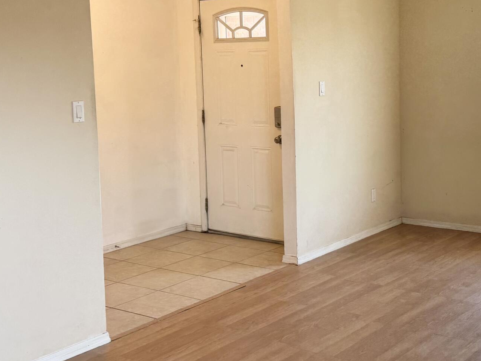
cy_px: 132
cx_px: 288
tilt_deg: -6.2
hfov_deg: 34.2
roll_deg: +1.7
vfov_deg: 26.0
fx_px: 778
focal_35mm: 56
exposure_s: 1/155
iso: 100
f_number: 1.78
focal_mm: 6.76
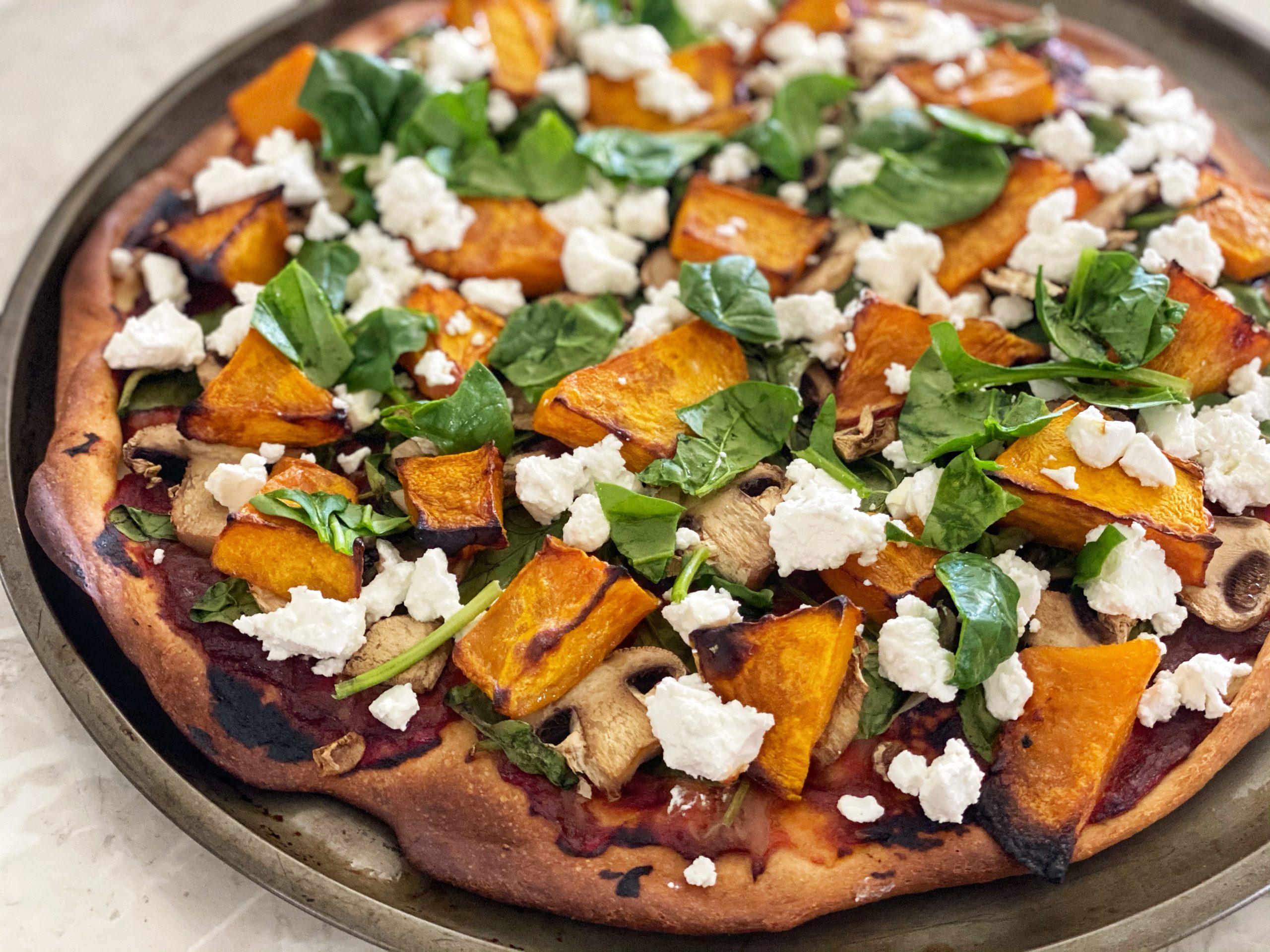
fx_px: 1908
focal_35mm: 52
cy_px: 476
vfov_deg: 28.0
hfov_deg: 36.8
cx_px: 635
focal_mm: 6
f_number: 2
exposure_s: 1/40
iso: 320
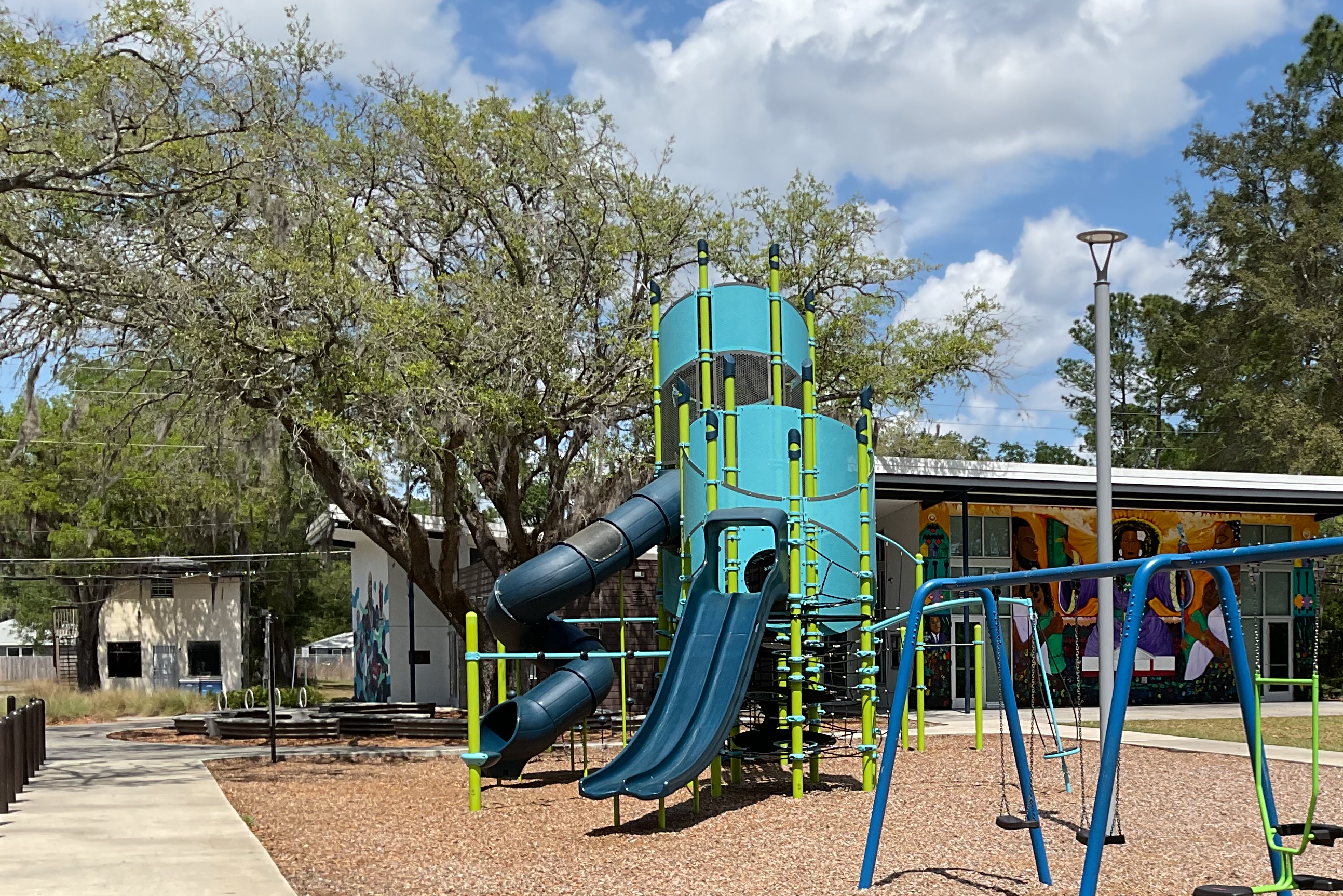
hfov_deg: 40.6
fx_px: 1753
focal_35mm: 47
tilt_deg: -2.4
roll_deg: +1.4
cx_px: 1024
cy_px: 706
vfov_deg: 28.1
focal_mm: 3
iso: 16
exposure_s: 1/1984
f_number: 1.8
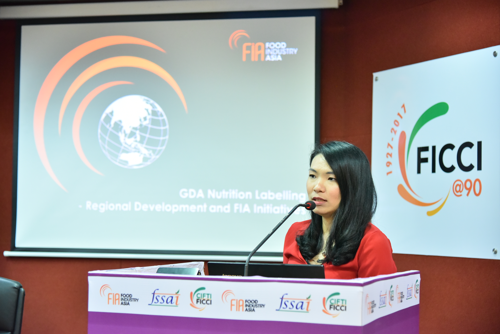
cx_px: 250
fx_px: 903
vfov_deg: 20.9
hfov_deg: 30.9
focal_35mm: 65
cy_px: 167
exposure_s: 1/100
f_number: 4
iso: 4000
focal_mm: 65
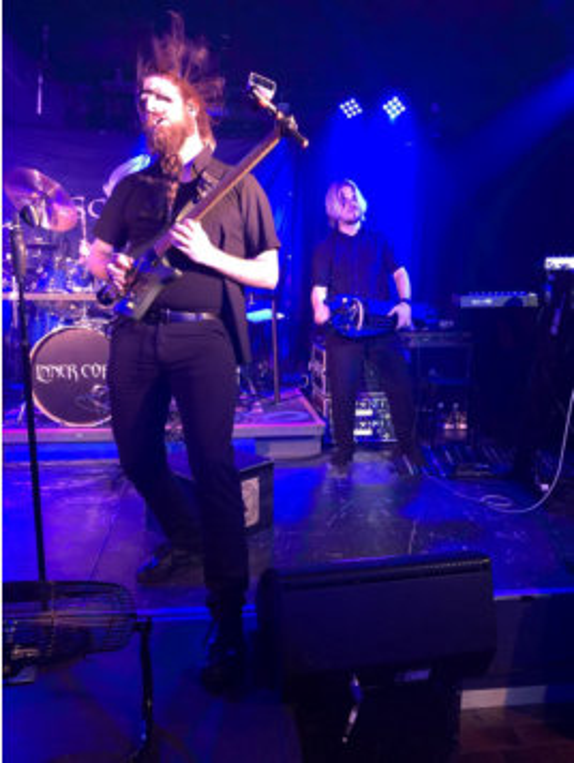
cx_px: 287
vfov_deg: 63.4
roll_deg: -0.7
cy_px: 382
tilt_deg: -10.3
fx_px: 618
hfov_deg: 49.9
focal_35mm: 28
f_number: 1.8
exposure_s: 1/9
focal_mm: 4
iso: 100
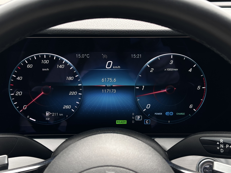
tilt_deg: -22.5
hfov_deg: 39.7
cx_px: 116
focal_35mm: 48
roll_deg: +0.4
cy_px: 86
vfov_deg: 30.3
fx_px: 320
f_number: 1.78
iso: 64
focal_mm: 6.86
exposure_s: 1/343
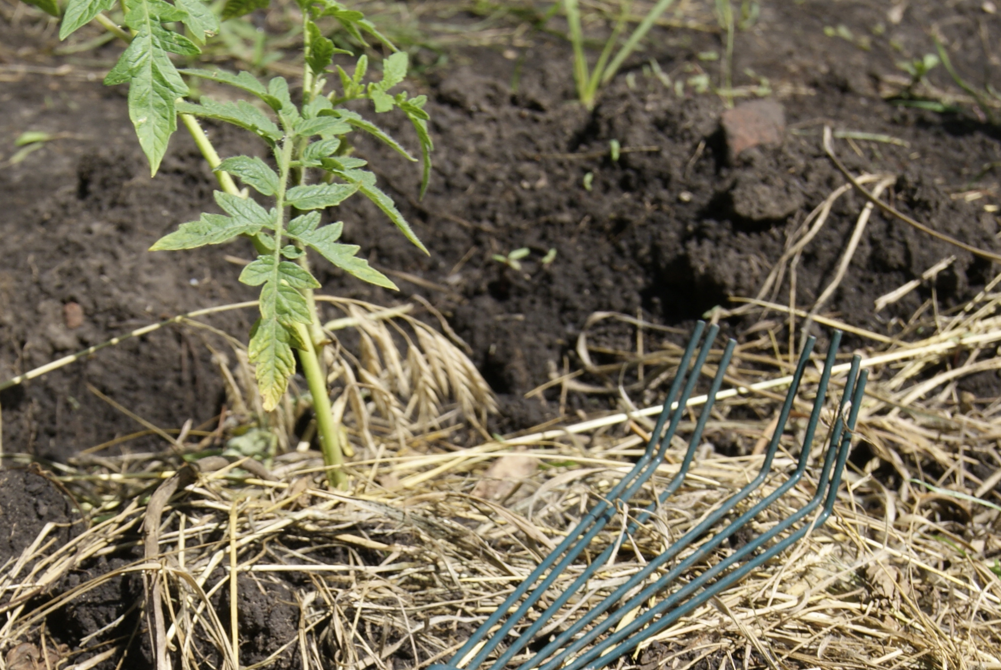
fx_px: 2782
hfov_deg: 20.4
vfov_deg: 13.6
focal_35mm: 100
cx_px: 443
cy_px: 619
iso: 100
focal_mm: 35
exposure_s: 1/125
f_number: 9
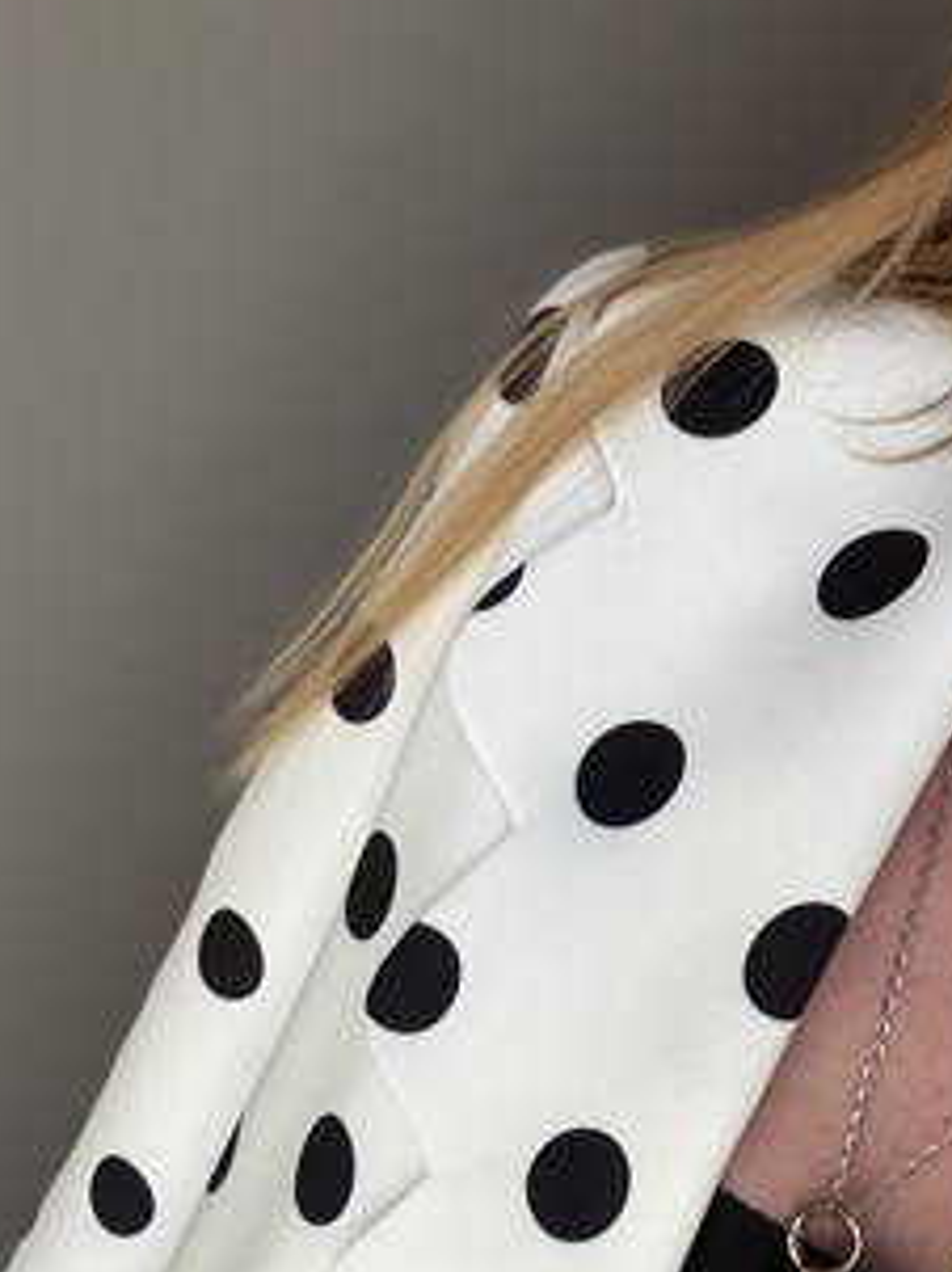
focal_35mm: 53
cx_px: 640
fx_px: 1946
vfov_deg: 34.8
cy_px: 1055
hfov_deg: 27.3
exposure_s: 1/121
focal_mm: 2.71
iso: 50
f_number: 1.9
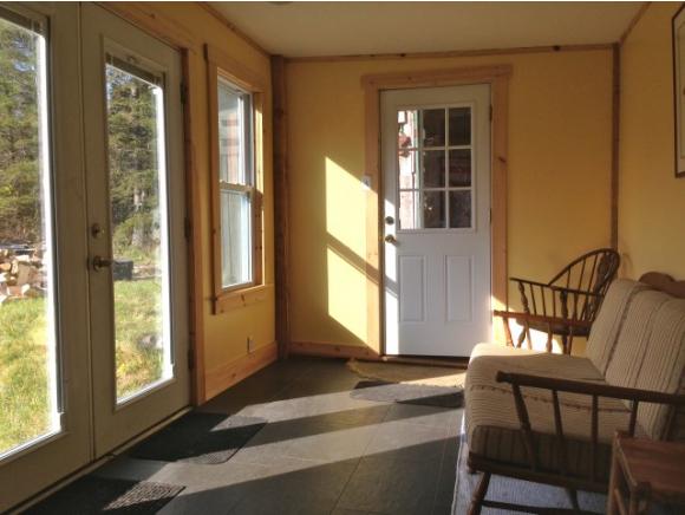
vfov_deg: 43.0
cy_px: 258
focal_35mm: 33
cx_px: 342
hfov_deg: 55.3
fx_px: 654
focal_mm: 4.12
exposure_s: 1/345
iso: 50
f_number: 2.4
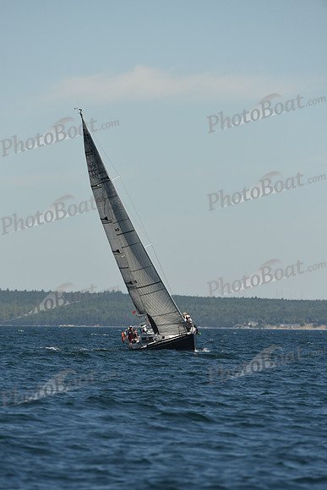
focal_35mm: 400
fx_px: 5446
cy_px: 245
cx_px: 164
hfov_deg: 3.4
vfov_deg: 5.2
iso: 250
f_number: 6.3
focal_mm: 400
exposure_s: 1/1000
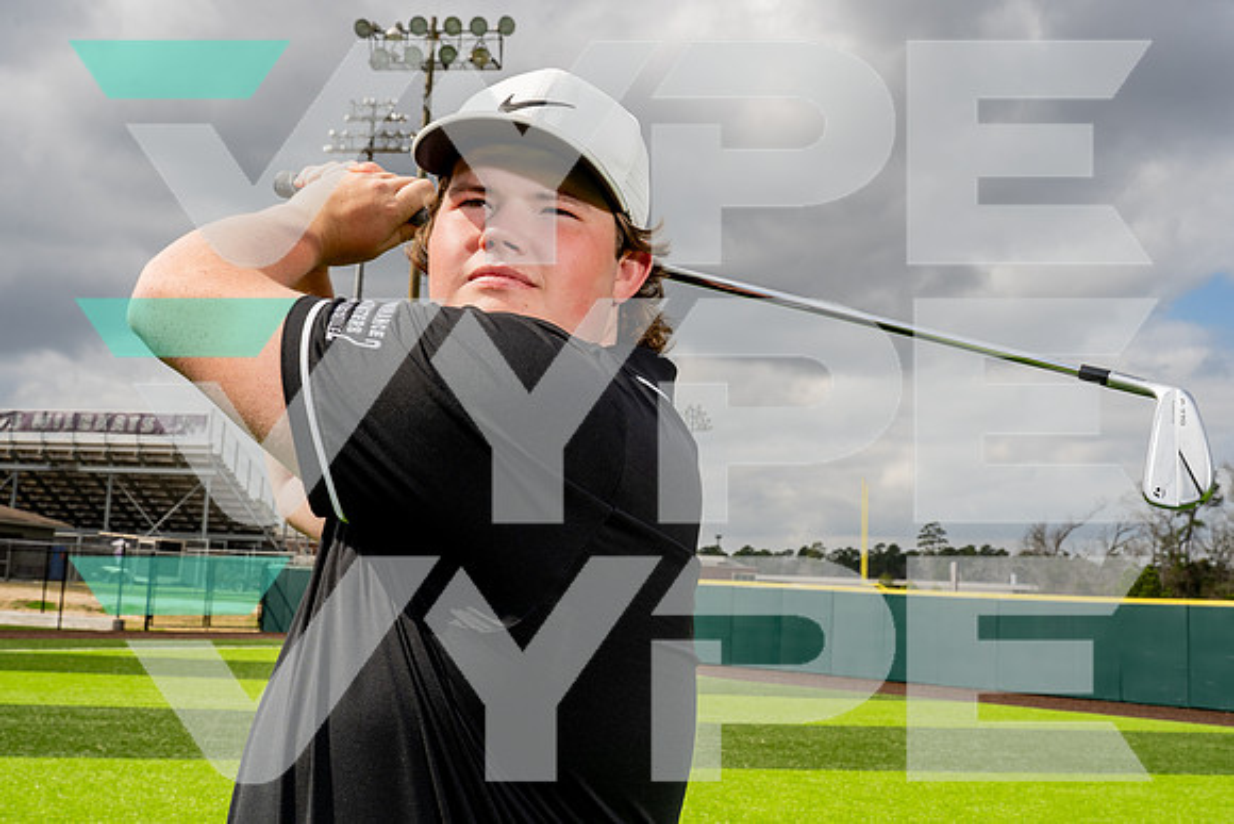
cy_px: 412
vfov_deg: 33.8
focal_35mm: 40
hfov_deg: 48.9
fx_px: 1357
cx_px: 617
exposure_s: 1/250
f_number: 11
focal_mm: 34
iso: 100
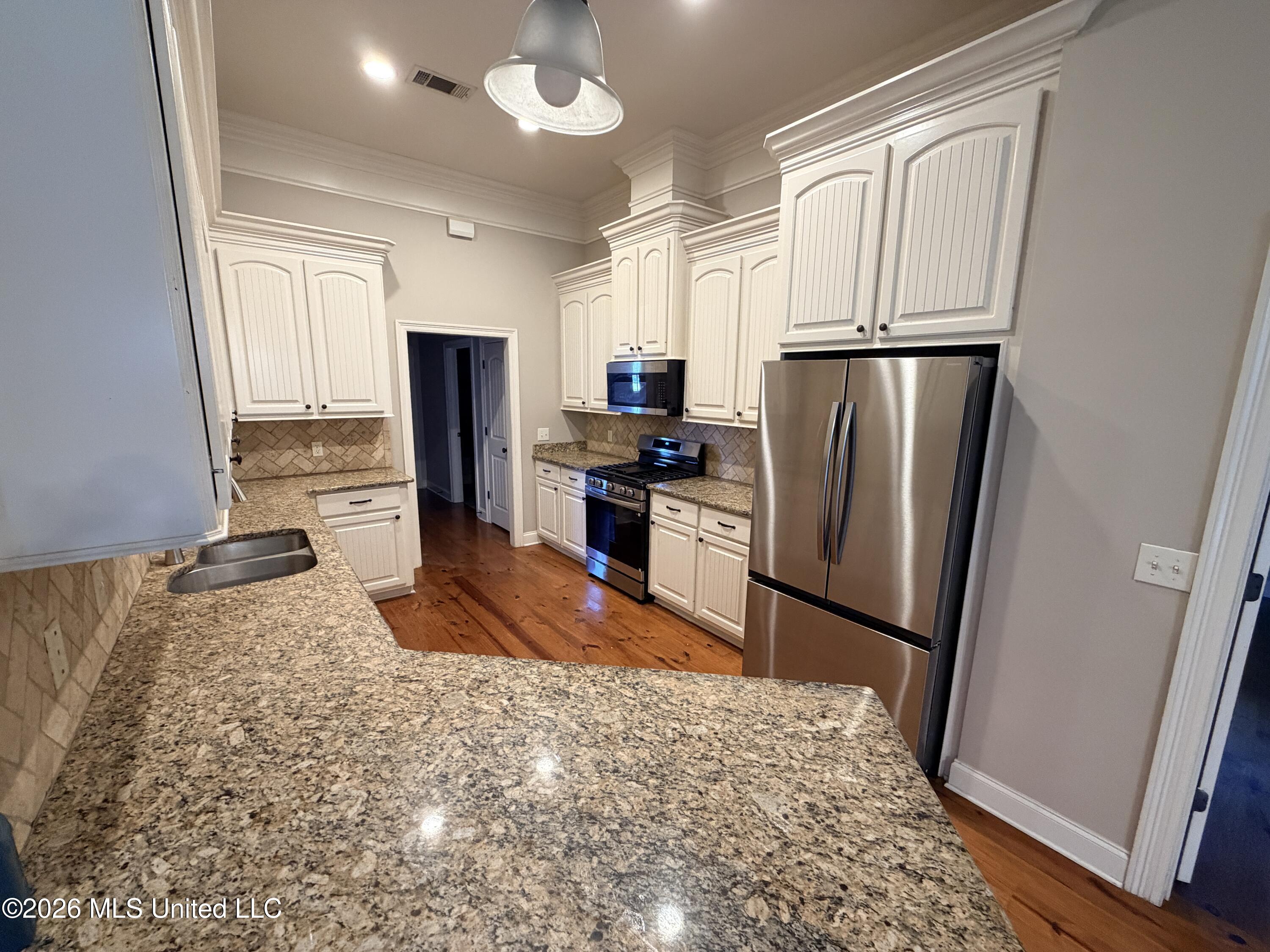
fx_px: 514
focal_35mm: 14
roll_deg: -1.3
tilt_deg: -10.0
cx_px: 635
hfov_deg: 102.1
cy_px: 476
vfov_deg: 85.7
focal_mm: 2.22
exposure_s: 1/60
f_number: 2.2
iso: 400
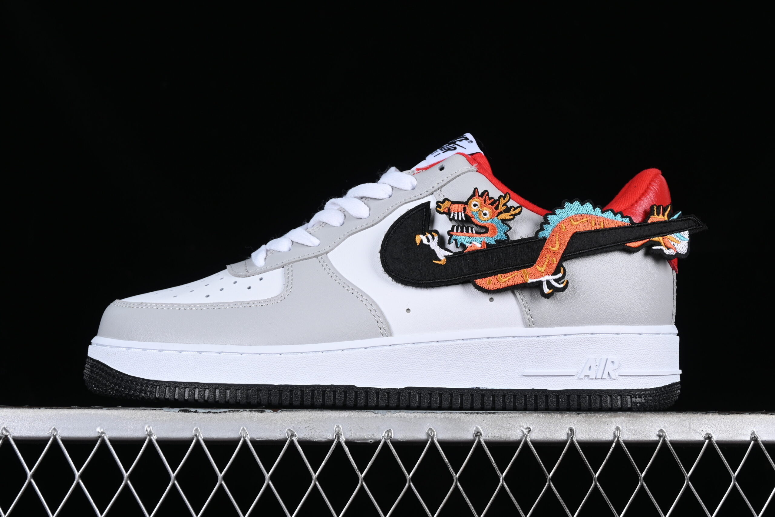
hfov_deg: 27.0
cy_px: 258
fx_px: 1615
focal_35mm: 75
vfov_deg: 18.2
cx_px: 388
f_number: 8
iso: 160
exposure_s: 1/80
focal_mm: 50
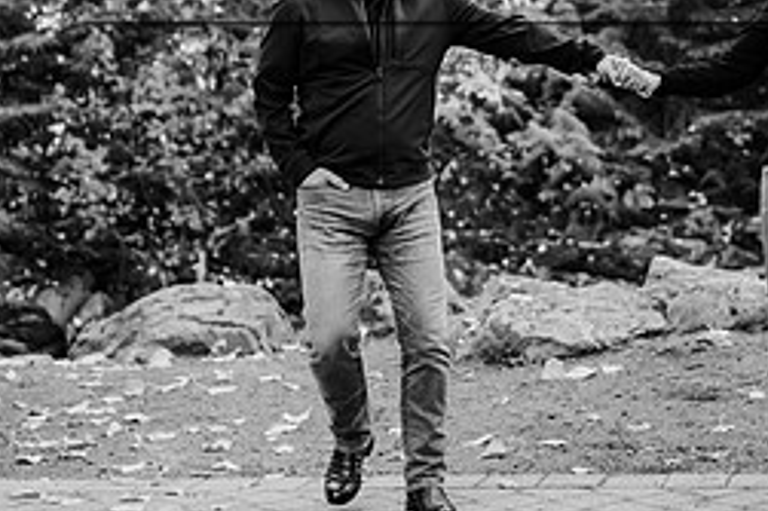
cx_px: 453
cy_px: 60
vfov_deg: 14.4
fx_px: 2004
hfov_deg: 21.7
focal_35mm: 94
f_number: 1.8
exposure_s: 1/500
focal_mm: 35
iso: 400
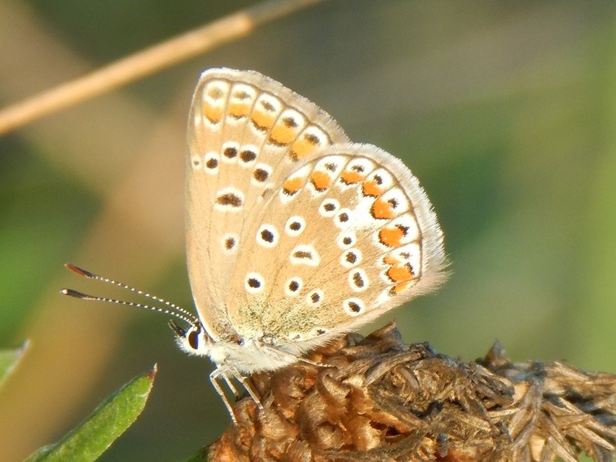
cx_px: 308
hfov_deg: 6.3
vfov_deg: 4.7
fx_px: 5606
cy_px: 231
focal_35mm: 315
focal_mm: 56.5
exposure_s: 1/100
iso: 125
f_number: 5.7
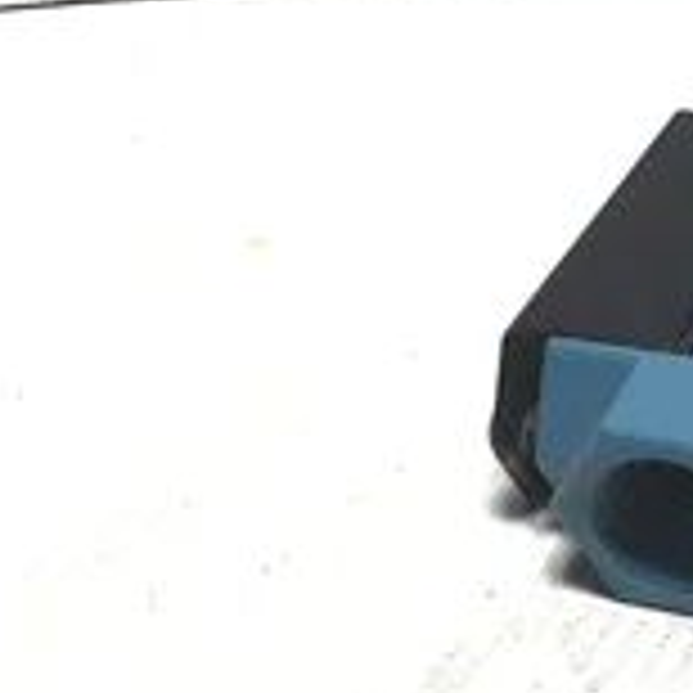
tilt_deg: -32.3
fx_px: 1608
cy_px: 248
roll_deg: +0.1
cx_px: 814
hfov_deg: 22.5
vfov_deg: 24.2
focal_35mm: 71
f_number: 2.4
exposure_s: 1/120
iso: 32
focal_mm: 3.3
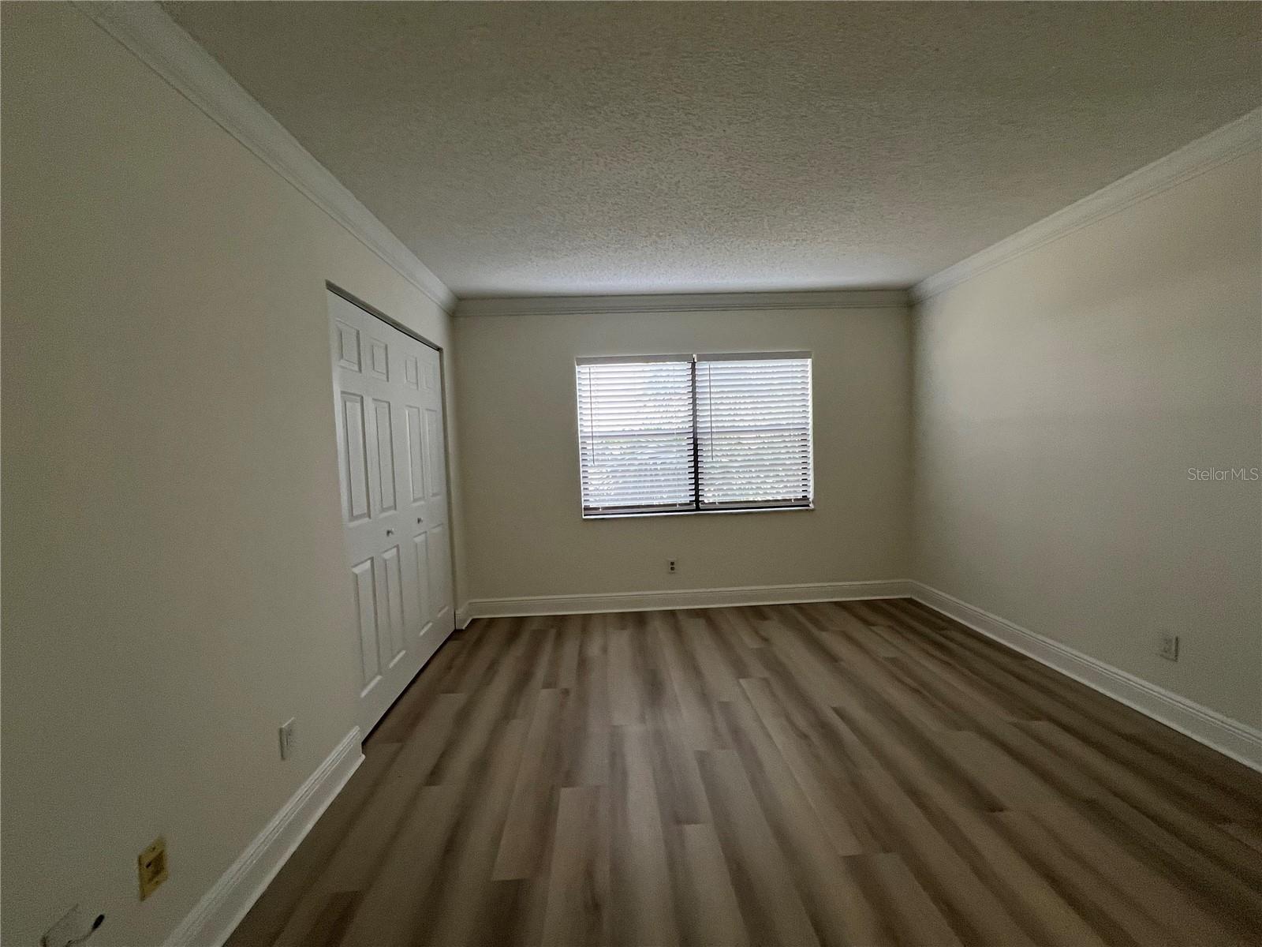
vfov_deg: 89.9
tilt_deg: -3.1
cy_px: 474
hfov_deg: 106.2
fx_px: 474
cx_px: 631
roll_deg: +2.7
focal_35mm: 13
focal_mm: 1.57
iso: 200
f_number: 1.8
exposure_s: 1/120
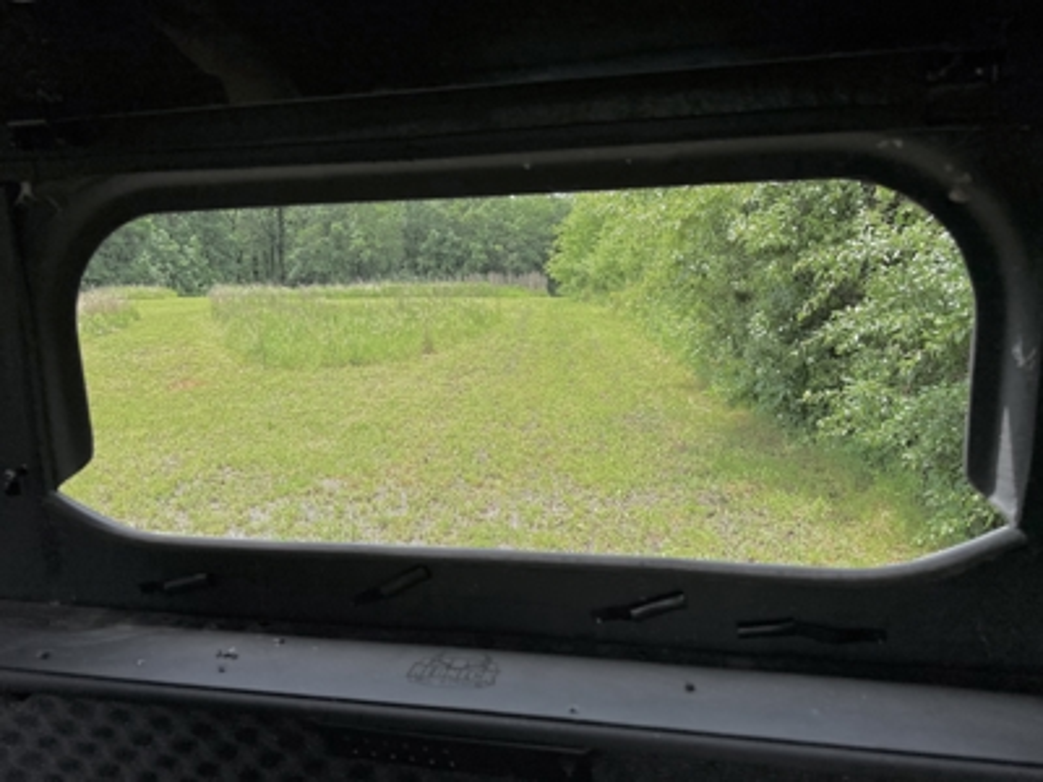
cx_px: 522
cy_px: 391
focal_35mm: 24
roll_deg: -2.0
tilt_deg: -10.0
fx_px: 723
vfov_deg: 56.8
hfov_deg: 71.6
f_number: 1.78
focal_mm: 6.76
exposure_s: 1/1812
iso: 80
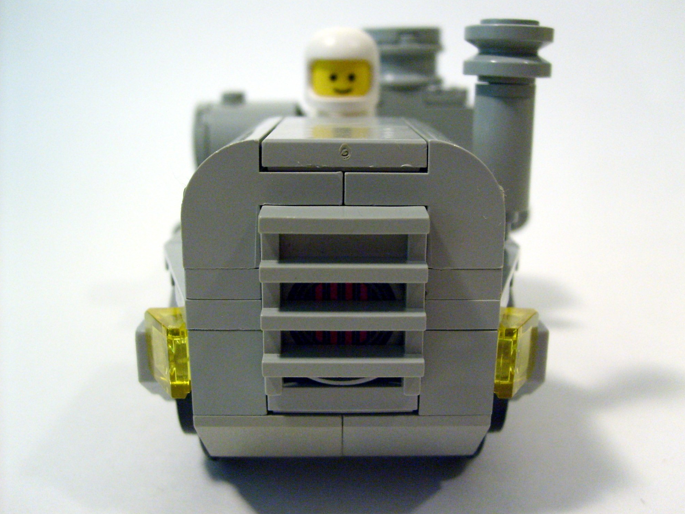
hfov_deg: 51.4
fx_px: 712
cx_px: 350
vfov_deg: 39.7
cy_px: 261
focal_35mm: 36
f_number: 2.8
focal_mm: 5.8
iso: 200
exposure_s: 1/60
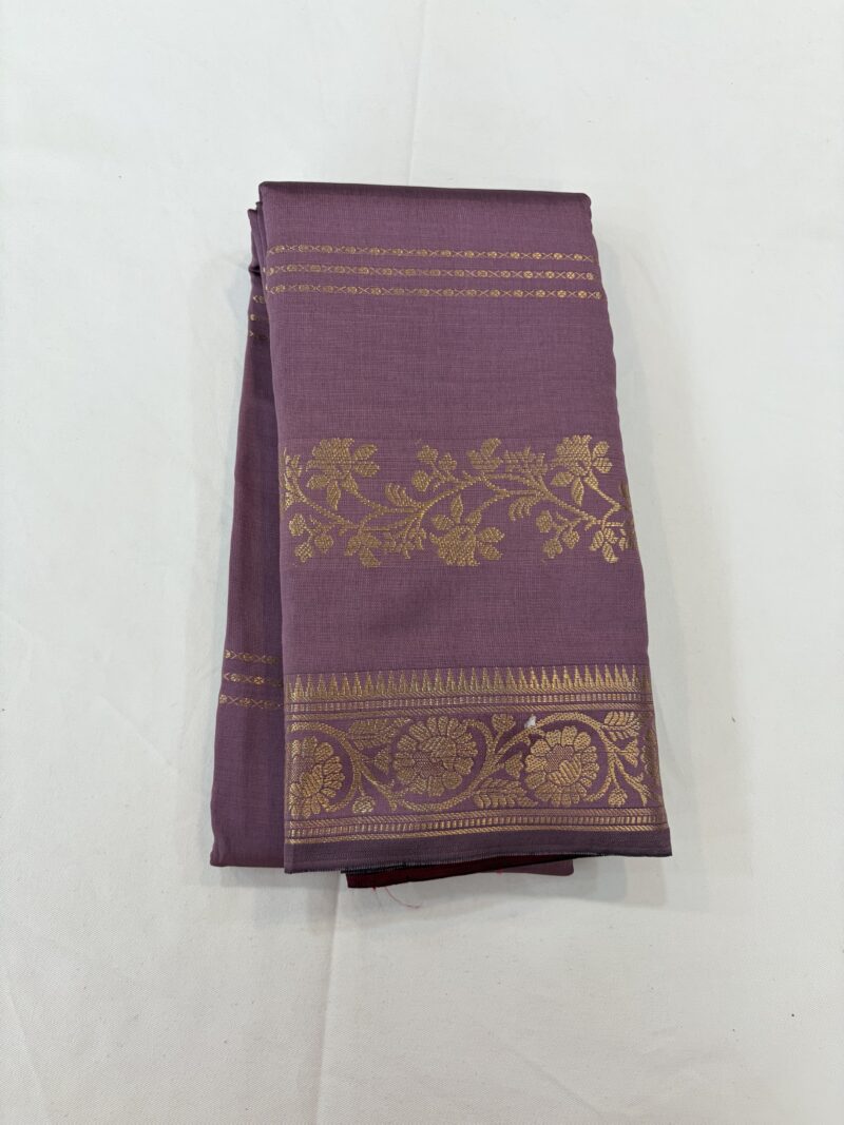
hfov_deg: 53.1
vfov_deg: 67.3
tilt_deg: -79.8
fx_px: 845
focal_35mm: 26
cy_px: 562
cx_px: 422
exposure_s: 1/50
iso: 125
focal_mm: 5.96
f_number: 1.6
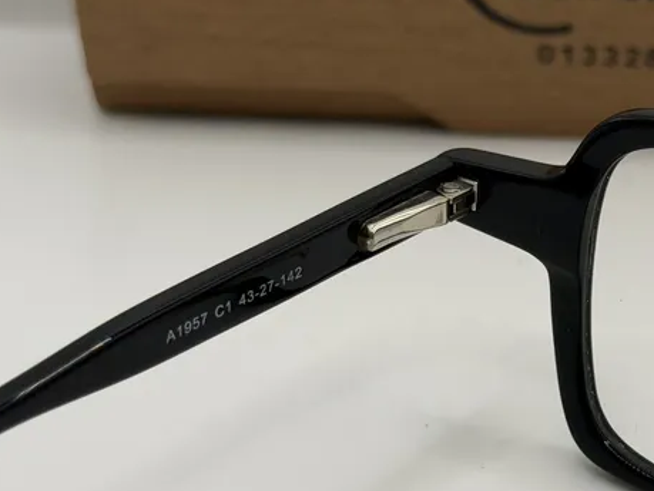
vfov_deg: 13.8
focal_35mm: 107
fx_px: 2023
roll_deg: -0.5
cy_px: 305
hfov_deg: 18.1
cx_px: 571
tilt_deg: -30.1
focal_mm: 6.76
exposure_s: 1/636
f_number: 1.78
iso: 80
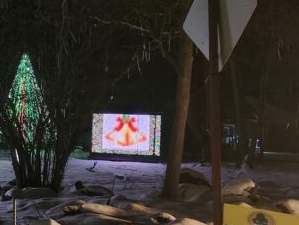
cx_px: -43
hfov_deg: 29.0
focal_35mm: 59
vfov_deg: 24.9
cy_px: 116
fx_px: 510
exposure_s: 1/24
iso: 800
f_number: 1.8
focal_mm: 5.4
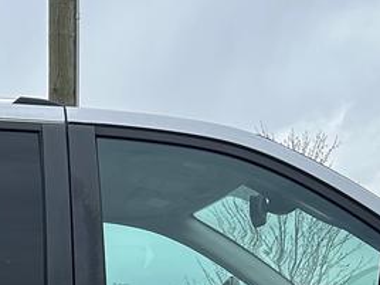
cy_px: 563
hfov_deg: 15.6
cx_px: 10
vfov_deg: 10.9
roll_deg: +1.0
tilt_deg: -5.4
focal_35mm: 124
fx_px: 1361
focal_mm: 5.7
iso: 50
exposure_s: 1/2404
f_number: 1.5
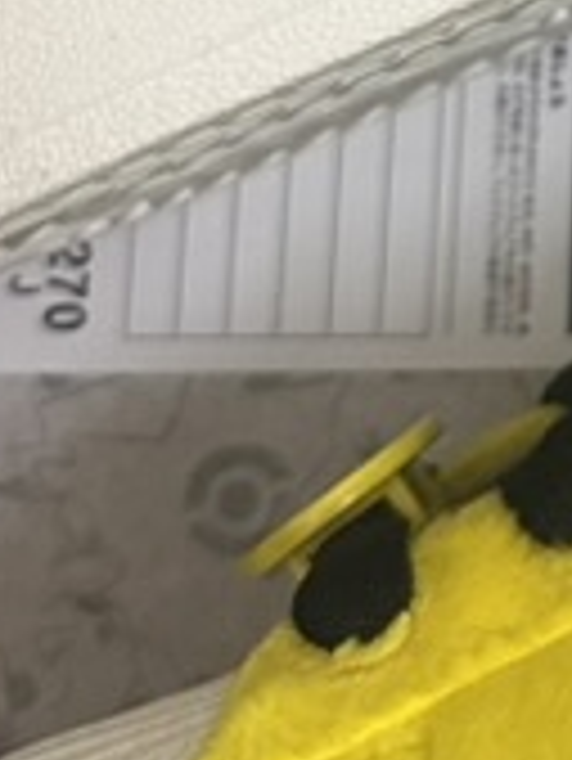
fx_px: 3191
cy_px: -535
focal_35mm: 145
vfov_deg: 12.6
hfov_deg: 9.4
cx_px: 1230
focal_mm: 6.86
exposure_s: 1/60
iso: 400
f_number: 1.78
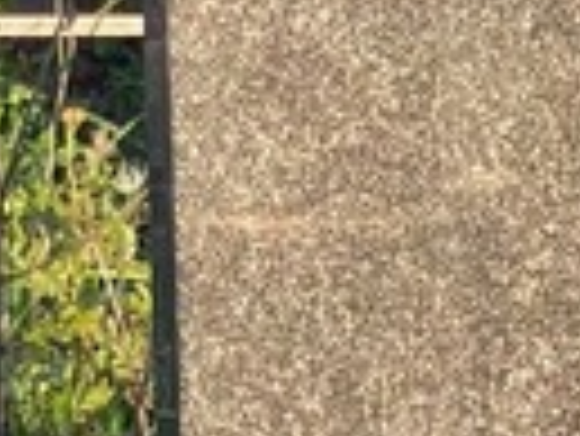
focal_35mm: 322
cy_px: 1321
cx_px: 998
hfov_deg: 6.0
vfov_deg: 4.4
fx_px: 5400
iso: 20
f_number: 2
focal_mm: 6
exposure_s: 1/284
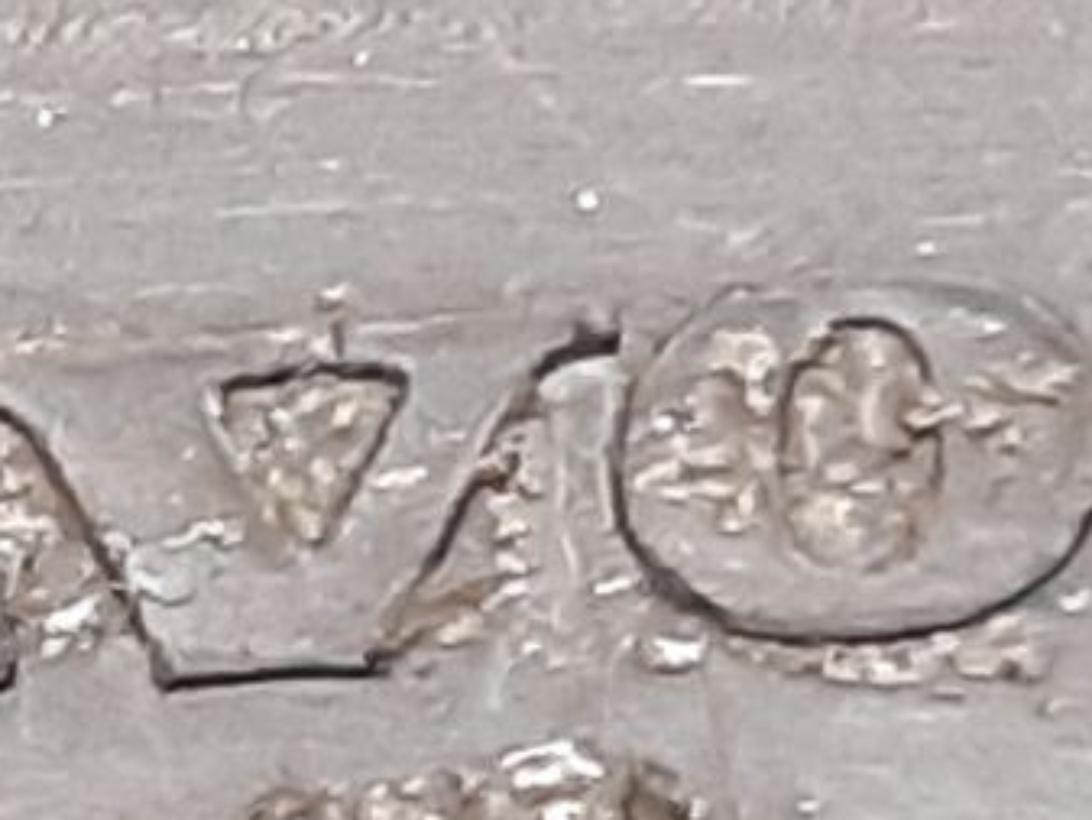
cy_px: 1138
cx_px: -658
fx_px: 4986
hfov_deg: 11.8
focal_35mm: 158
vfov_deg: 9.2
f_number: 1.7
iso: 200
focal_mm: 3.93
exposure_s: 1/33
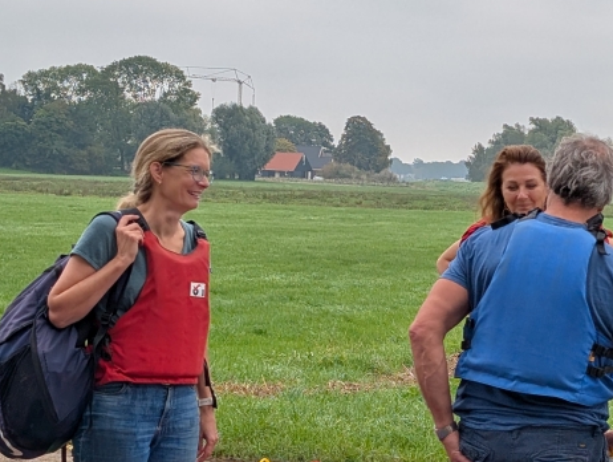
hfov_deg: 18.4
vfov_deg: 14.0
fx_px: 1880
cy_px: 220
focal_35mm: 106
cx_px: 475
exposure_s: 1/432
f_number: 1.68
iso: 22
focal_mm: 6.9
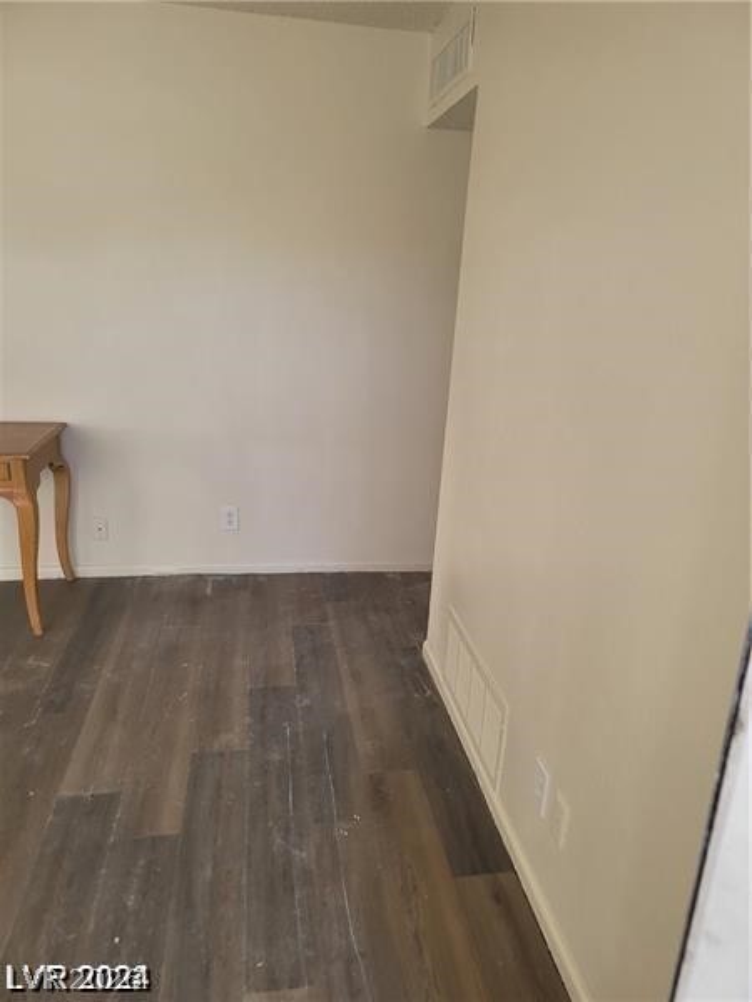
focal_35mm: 25
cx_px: 376
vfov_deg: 69.4
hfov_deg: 54.9
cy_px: 501
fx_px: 724
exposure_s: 1/120
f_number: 1.8
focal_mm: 7
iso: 64
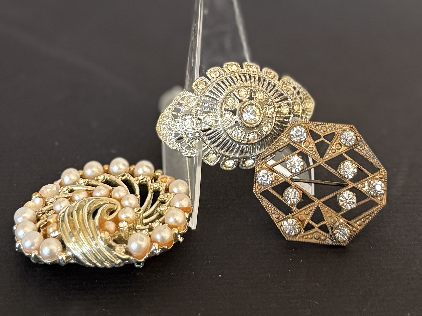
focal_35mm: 24
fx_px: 293
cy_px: 158
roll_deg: +0.1
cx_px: 211
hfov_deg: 71.6
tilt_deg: -28.7
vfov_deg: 56.8
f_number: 1.78
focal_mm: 6.76
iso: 320
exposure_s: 1/60
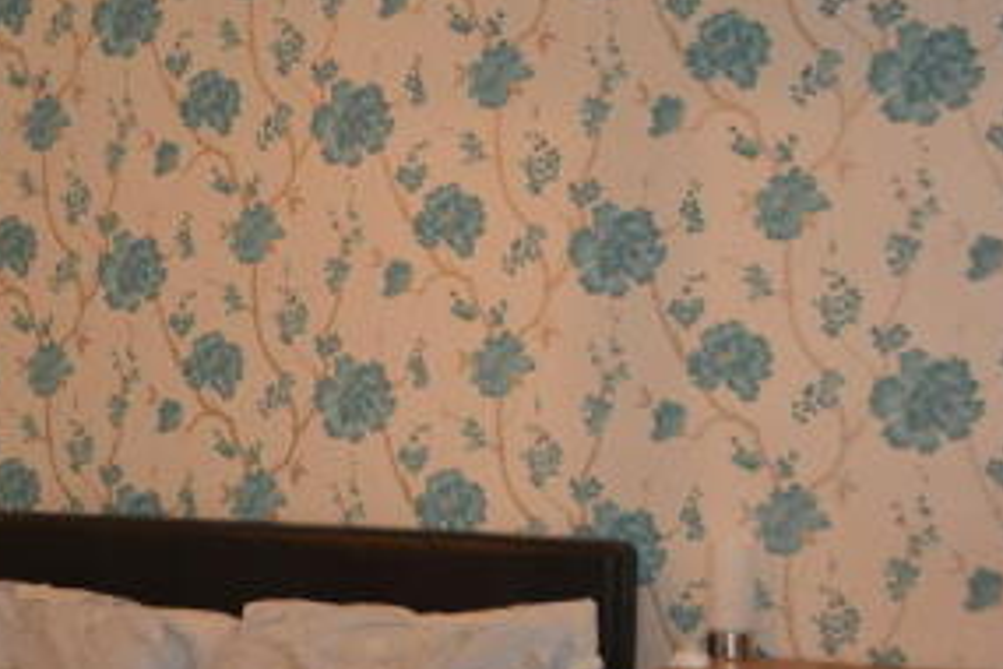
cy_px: 389
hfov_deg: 31.2
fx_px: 1727
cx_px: 139
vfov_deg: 21.9
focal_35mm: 62
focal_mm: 18
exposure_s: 1/60
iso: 500
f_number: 3.5
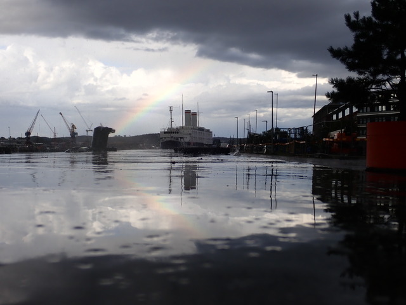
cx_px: 203
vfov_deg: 31.5
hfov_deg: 41.2
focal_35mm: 46
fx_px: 540
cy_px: 152
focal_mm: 8.41
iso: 100
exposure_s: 1/640
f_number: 4.5
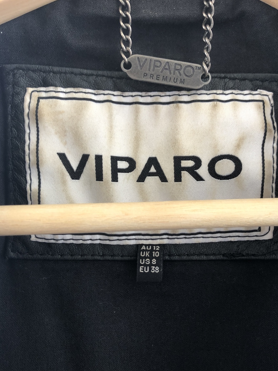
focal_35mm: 32
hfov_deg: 44.1
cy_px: 208
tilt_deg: -5.6
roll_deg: +0.2
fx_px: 343
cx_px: 153
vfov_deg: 56.7
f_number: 1.8
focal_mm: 4
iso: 40
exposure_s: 1/24
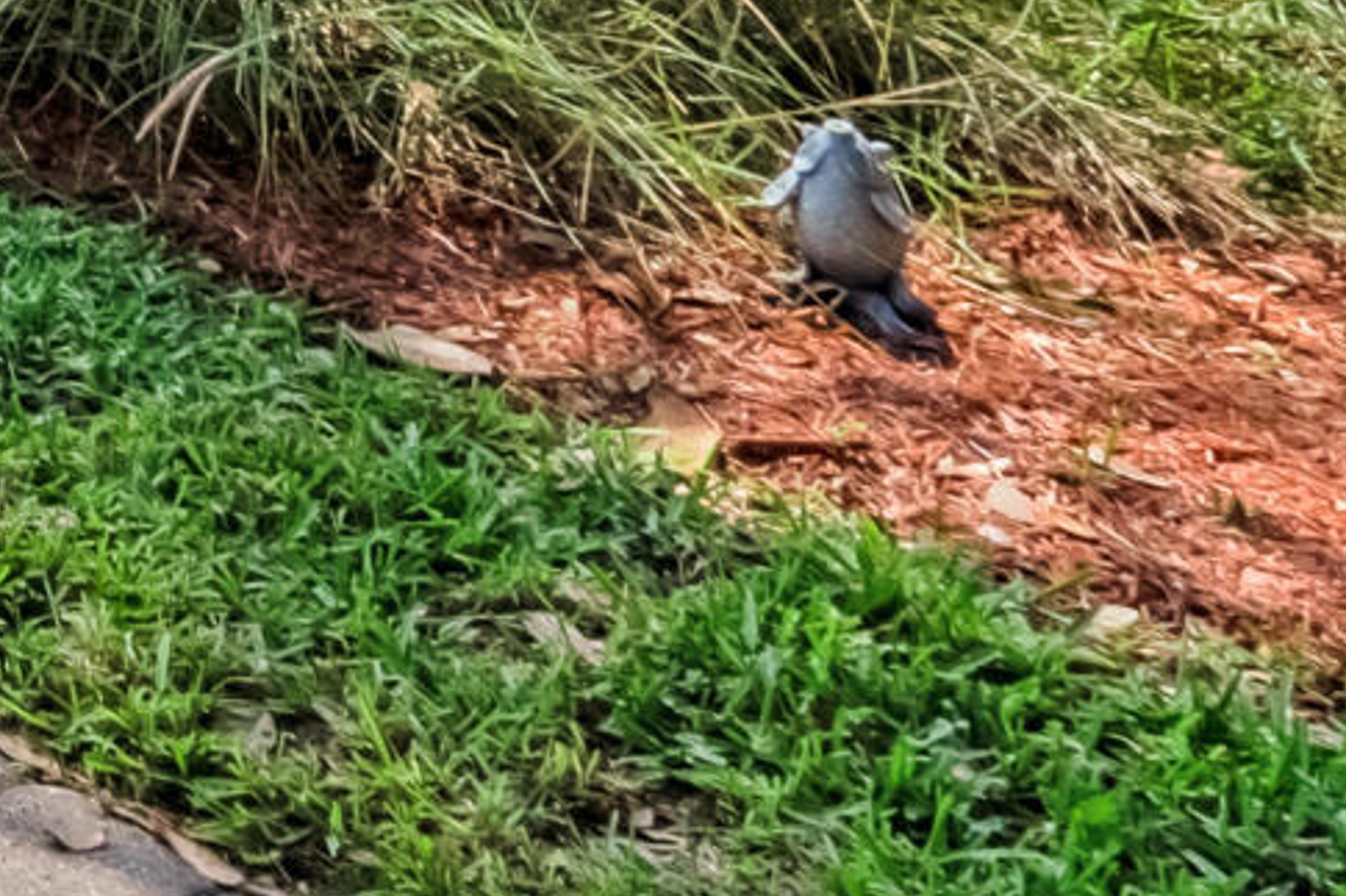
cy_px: -1286
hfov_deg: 12.1
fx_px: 3816
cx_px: -2470
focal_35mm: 102
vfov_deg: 11.1
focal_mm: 11
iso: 250
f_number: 9
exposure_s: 1/4000
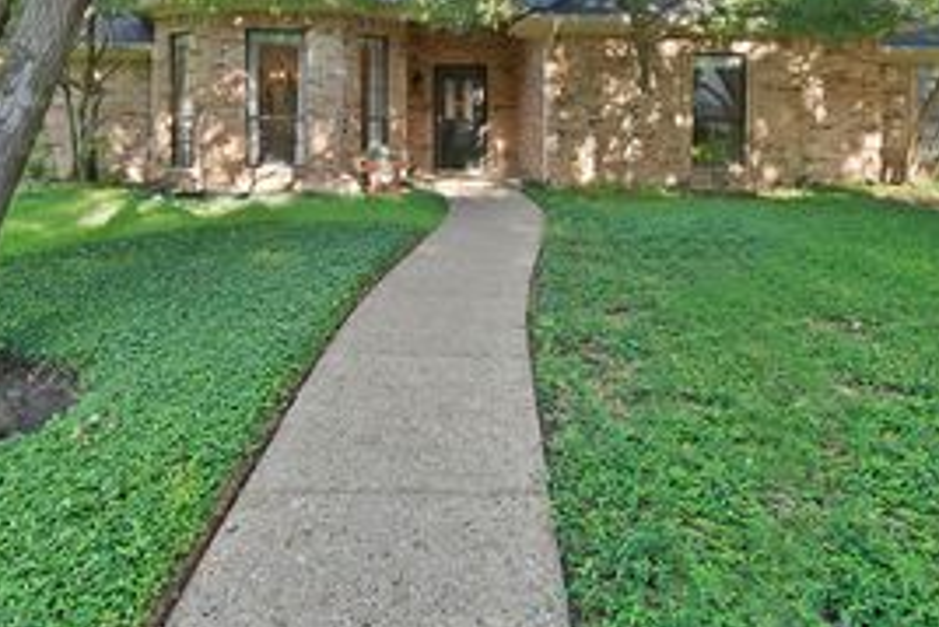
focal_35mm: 28
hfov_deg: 65.4
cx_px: 448
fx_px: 731
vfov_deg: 44.3
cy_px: 130
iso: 640
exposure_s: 1/20
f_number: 9
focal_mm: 15
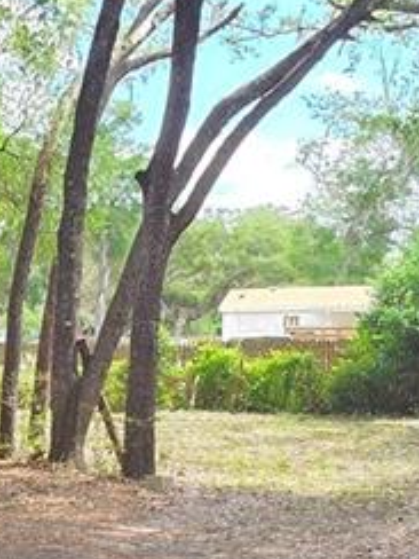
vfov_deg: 29.9
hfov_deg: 19.8
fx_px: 1033
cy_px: 394
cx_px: -213
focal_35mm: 64
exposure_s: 1/120
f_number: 1.9
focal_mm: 2.2
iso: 25
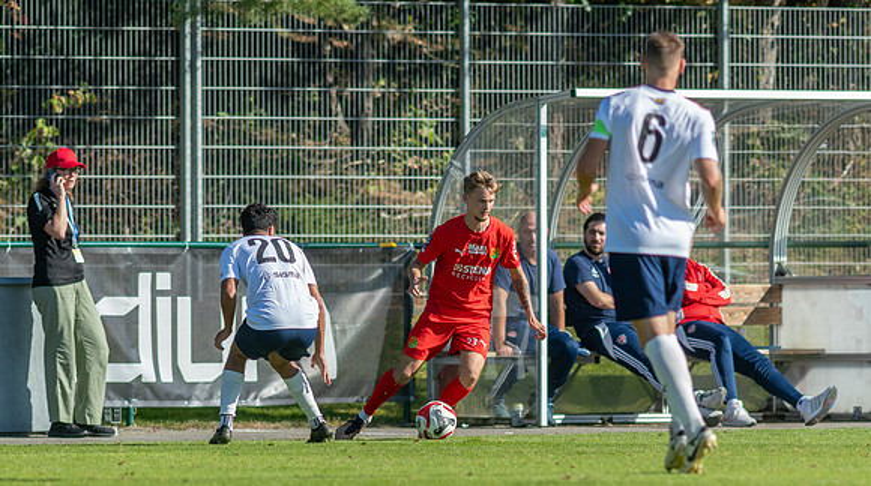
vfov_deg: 1.9
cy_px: 290
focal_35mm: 630
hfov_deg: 3.4
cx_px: 436
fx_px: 14519
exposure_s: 1/2000
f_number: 3.5
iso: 280
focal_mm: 300
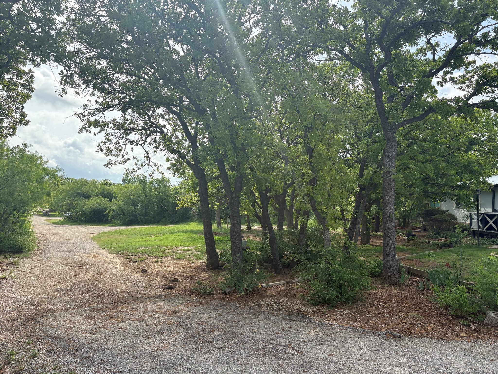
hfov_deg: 67.3
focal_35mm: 26
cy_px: 187
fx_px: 374
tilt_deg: +7.2
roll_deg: -2.3
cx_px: 249
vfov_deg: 53.1
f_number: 1.6
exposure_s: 1/2747
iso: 64
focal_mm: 5.96
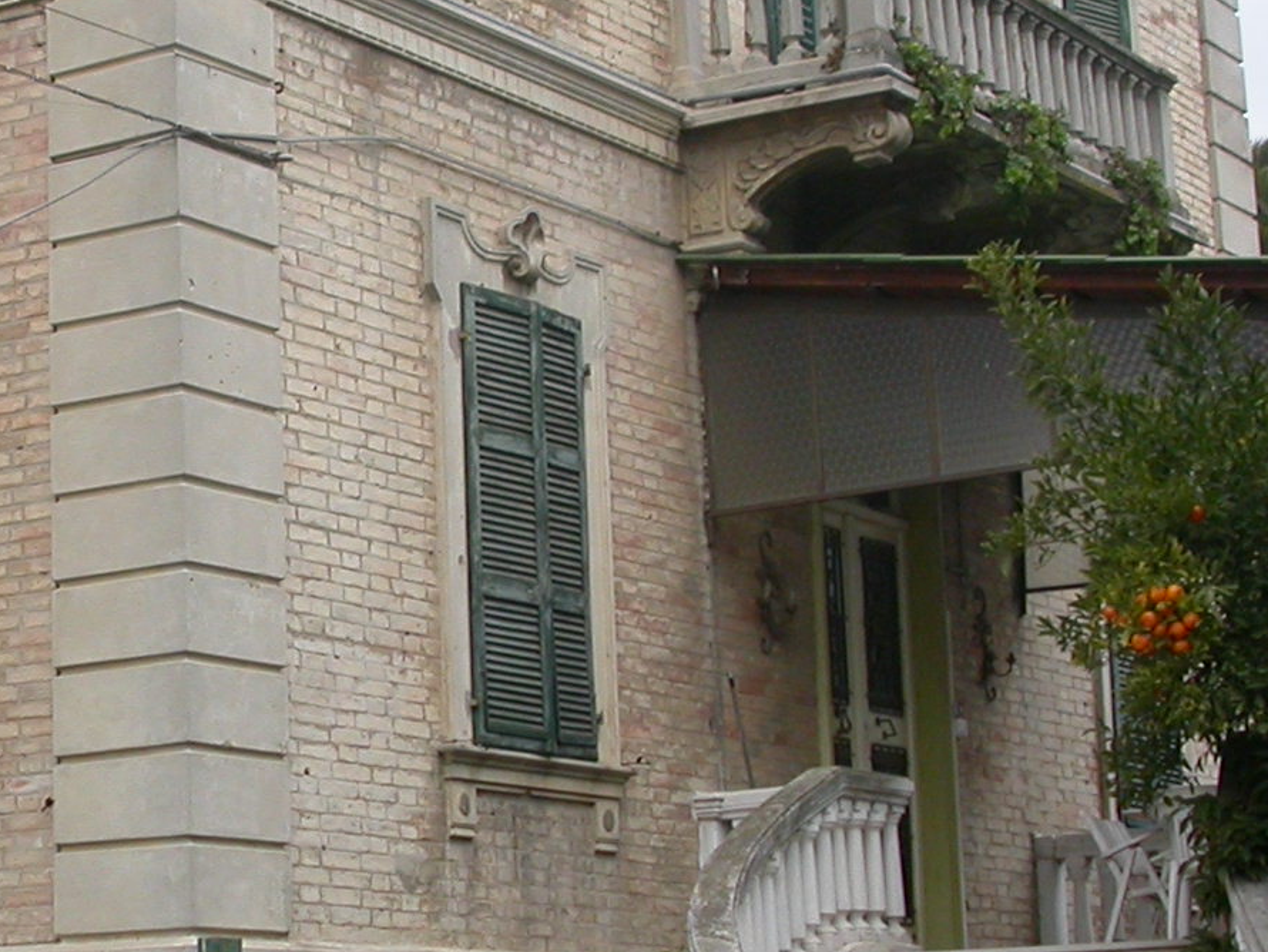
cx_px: 197
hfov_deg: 19.9
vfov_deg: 15.2
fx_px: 3554
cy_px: 412
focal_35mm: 97
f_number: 3.7
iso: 100
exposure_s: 1/124
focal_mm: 7.85
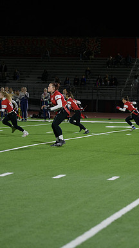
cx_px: 115
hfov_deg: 8.1
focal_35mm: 150
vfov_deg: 14.3
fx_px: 985
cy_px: 124
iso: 2000
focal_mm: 95
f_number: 2.8
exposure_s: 1/640
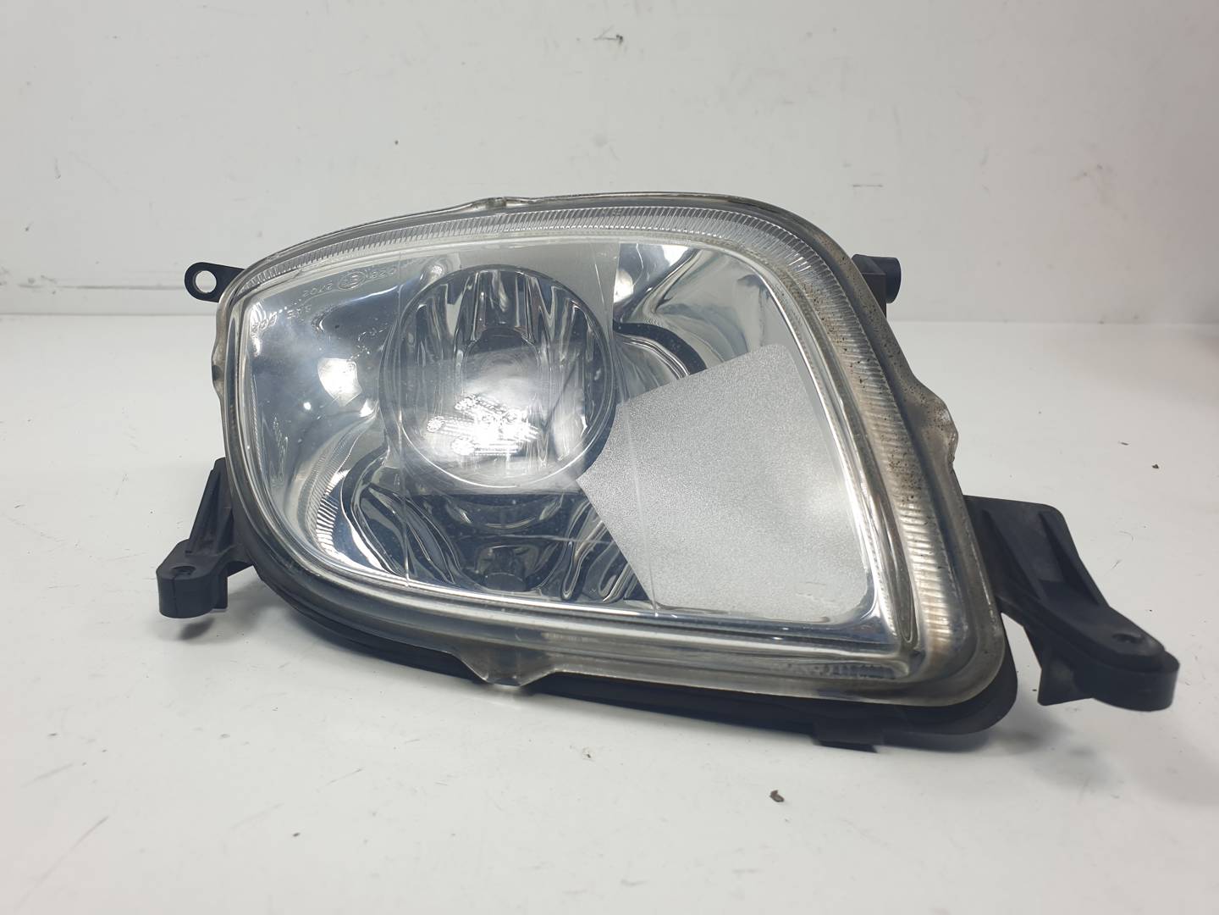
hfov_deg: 67.3
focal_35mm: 26
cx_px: 610
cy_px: 458
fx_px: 916
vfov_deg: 53.1
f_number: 2.4
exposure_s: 1/246
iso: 50
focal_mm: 4.3
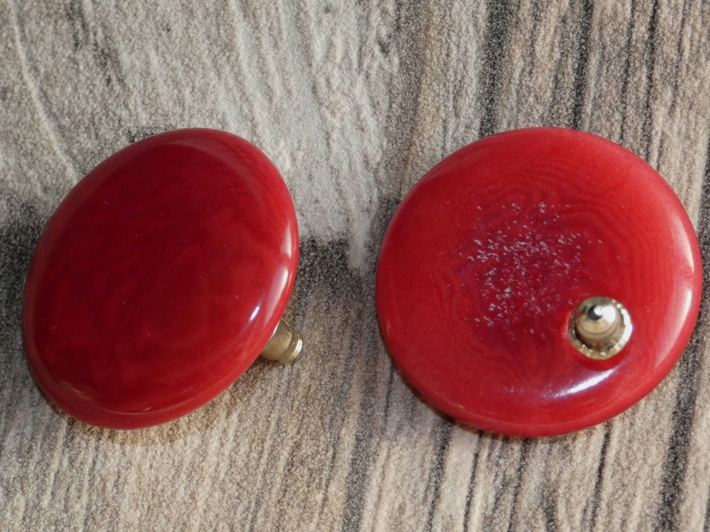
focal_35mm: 133
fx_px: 2727
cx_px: 354
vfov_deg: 11.1
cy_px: 267
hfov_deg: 14.8
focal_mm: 23.7
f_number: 5.2
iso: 250
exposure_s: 1/125
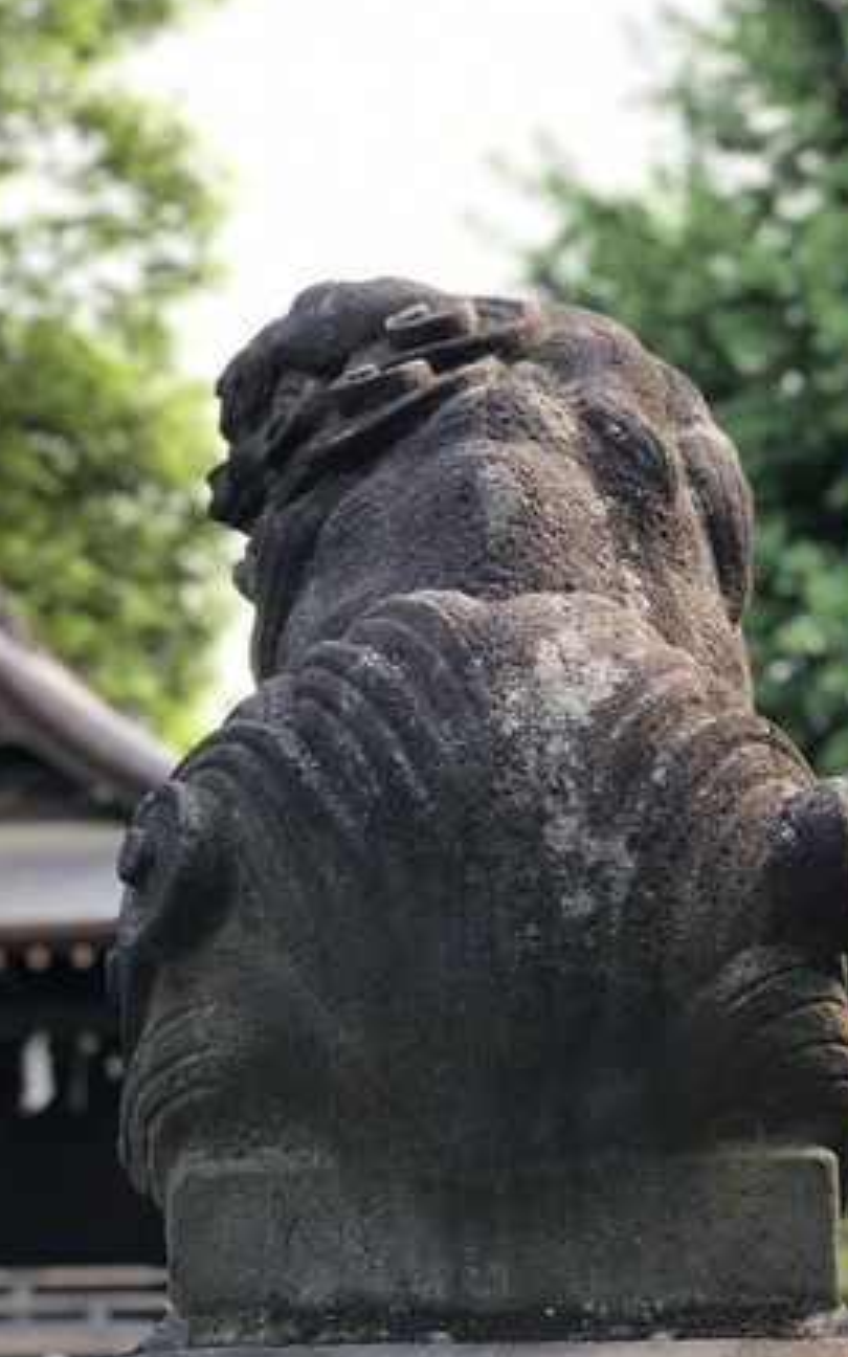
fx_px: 2330
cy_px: 669
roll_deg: +1.1
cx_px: 468
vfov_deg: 32.5
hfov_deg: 20.6
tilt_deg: +13.6
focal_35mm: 63
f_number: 2.8
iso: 32
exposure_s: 1/30
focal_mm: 6.6
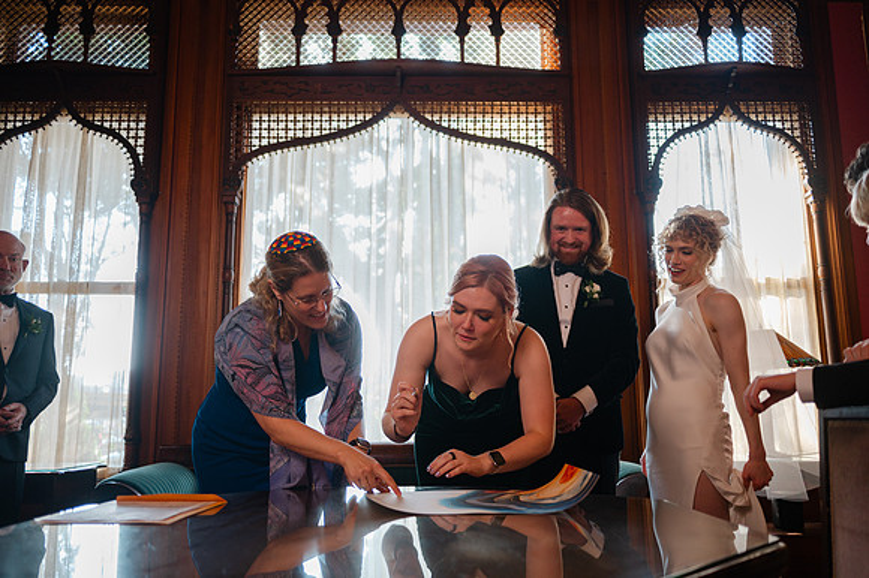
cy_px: 289
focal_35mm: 29
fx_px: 689
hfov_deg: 64.4
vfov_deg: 45.5
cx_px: 434
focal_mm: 28
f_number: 2.8
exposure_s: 1/125
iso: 320
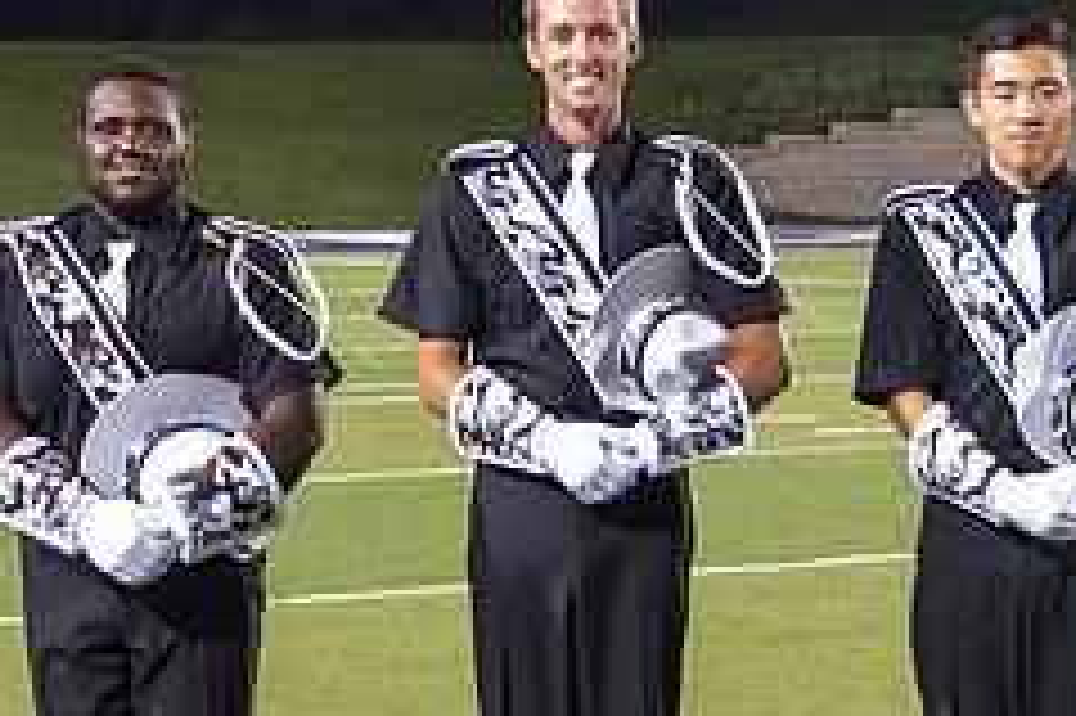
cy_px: 543
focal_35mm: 173
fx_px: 5167
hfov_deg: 11.9
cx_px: 442
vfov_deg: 7.9
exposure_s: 1/20
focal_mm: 45
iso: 1000
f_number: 5
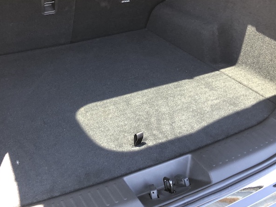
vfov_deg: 30.5
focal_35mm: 47
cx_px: 99
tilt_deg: -23.8
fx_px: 375
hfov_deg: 40.1
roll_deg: -0.5
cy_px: 56
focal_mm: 3.99
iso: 25
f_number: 1.8
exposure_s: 1/30
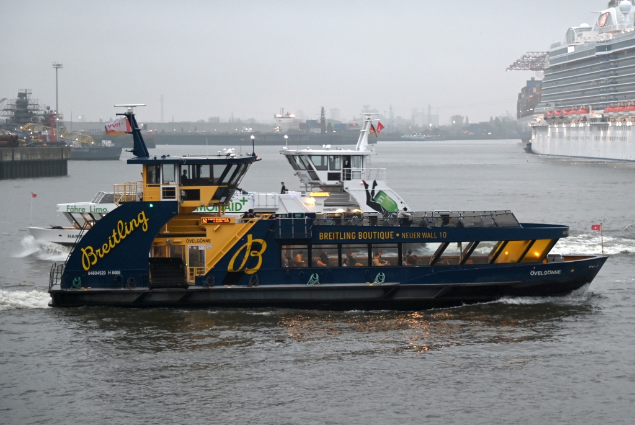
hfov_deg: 26.0
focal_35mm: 78
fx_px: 1377
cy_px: 212
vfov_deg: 17.5
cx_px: 318
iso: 1100
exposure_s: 1/125
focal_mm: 78
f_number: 4
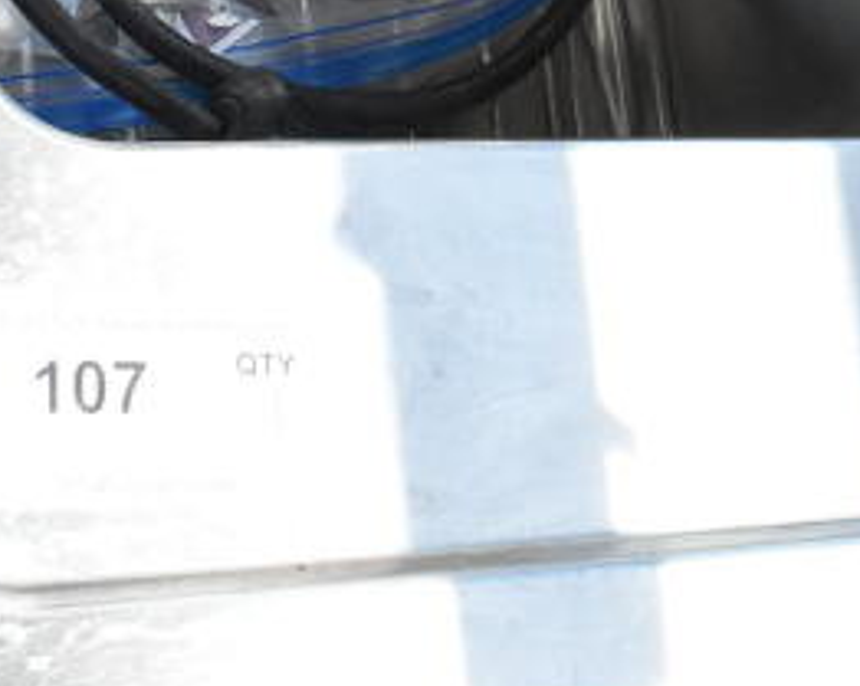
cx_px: 581
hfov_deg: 16.3
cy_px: -476
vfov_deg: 12.2
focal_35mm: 118
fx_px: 3000
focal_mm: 24
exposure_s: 1/400
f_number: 10
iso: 1600
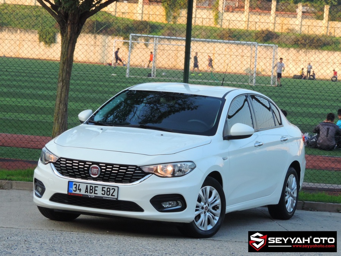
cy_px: 128
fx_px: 1428
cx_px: 170
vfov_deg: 10.2
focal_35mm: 145
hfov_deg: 13.6
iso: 400
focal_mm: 25.8
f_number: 4.4
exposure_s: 1/500
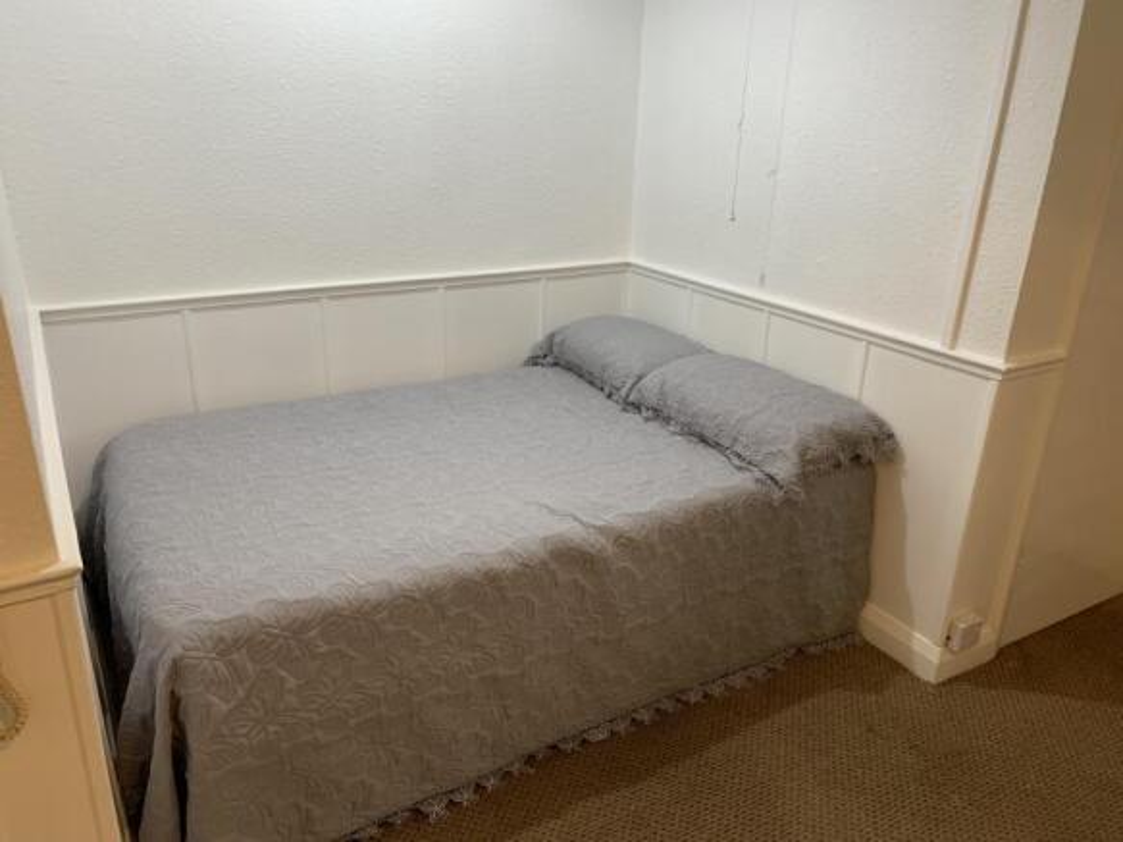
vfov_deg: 53.0
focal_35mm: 26
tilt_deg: -21.6
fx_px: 843
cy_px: 421
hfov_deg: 67.3
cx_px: 562
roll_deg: -1.0
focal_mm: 4.25
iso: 80
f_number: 1.8
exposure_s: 1/50
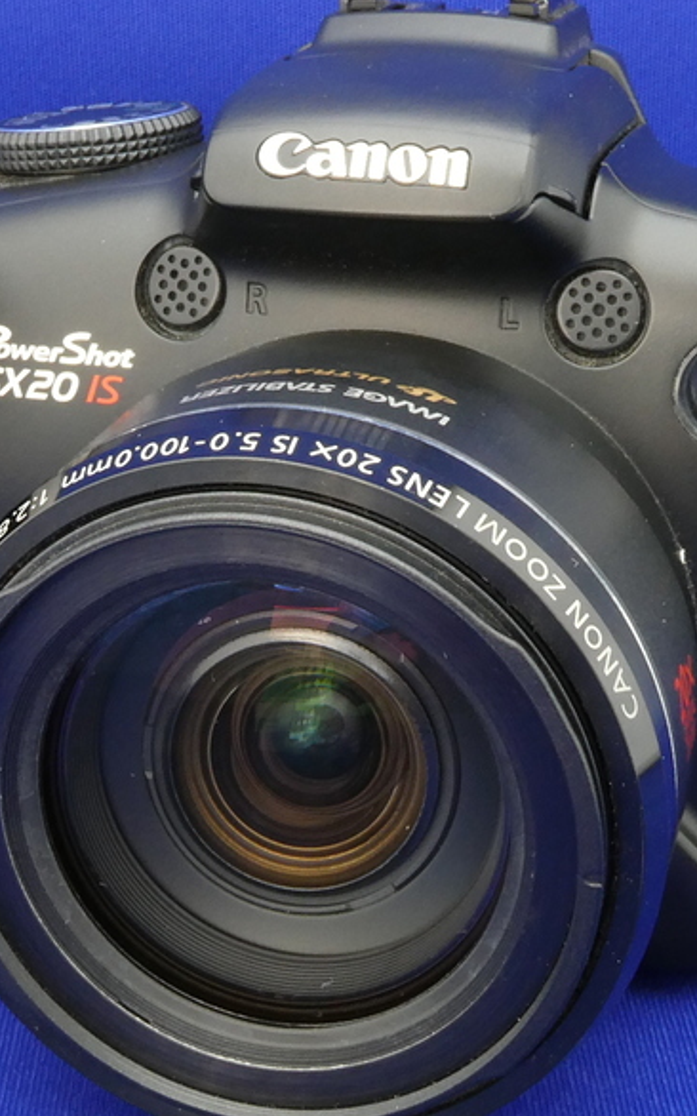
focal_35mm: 76
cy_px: 545
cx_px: 301
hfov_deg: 17.1
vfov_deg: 27.1
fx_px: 2311
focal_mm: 6.3
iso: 200
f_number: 8
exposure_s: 1
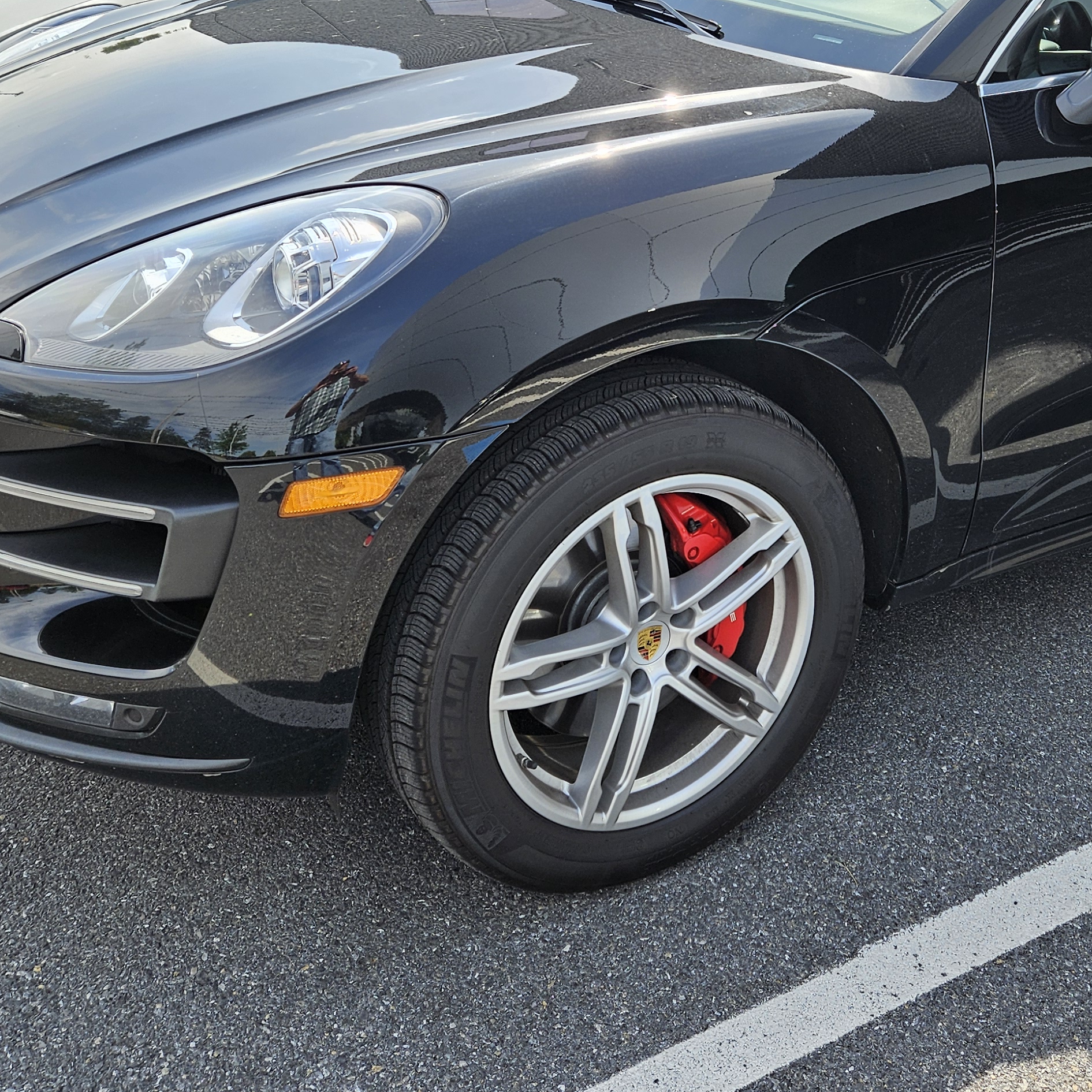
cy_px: 232
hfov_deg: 38.8
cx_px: 702
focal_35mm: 43
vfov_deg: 37.9
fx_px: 1535
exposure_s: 1/659
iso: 25
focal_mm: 5.4
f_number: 1.8
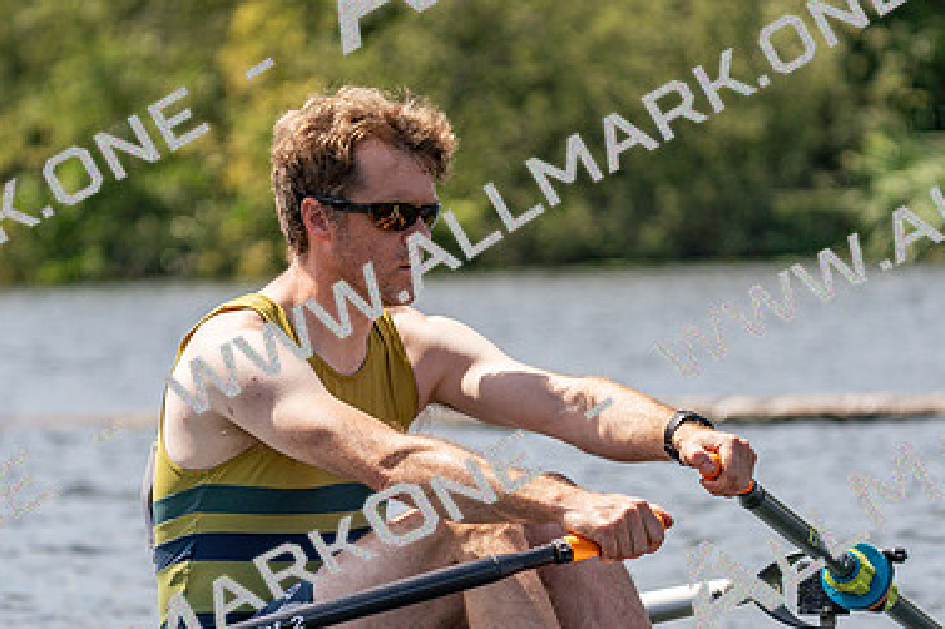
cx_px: 471
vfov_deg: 4.5
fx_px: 8081
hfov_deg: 6.7
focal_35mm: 308
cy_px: 422
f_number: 5.6
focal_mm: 200
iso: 320
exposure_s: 1/2000
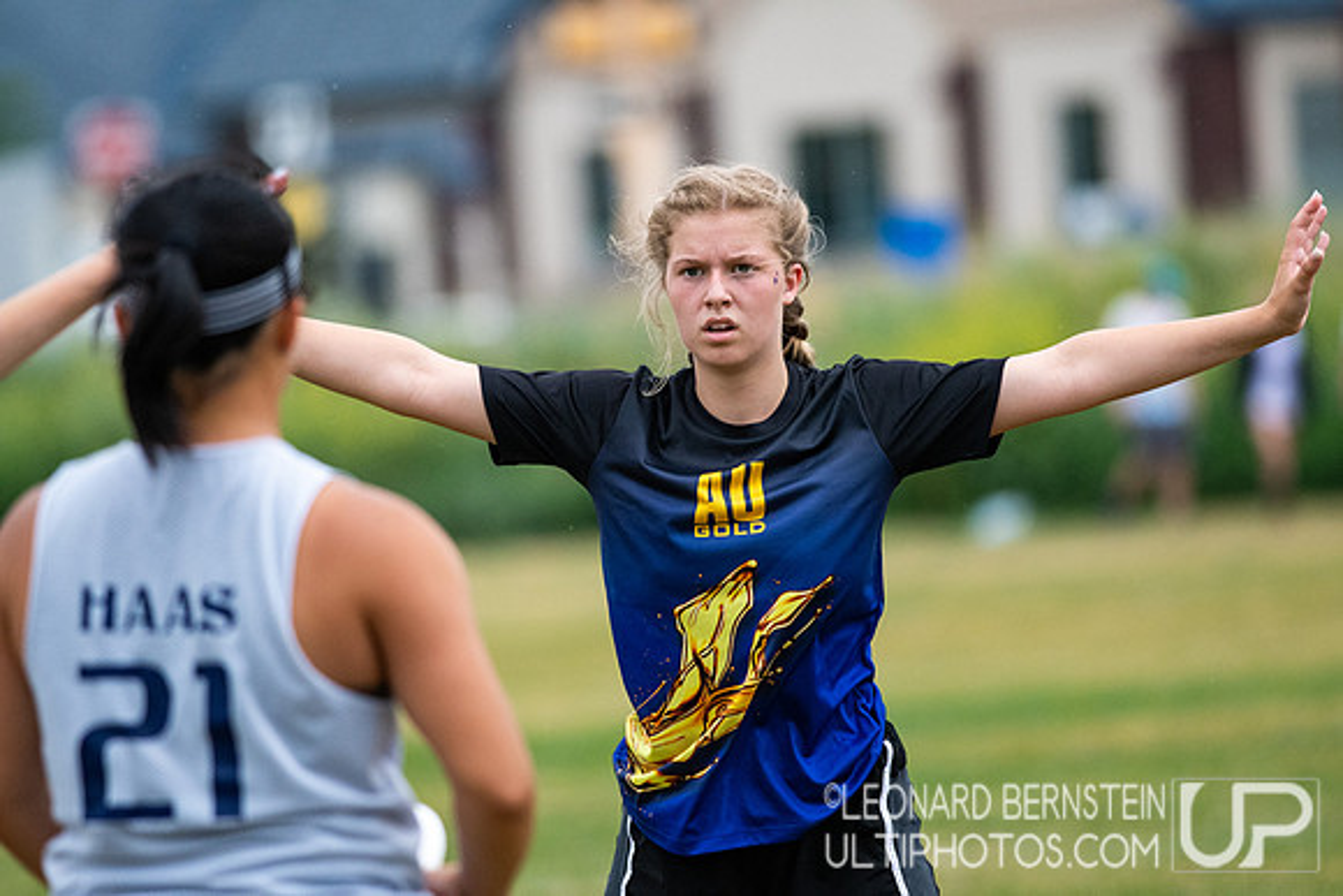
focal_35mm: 450
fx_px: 16791
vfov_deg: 3.1
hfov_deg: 4.6
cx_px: 672
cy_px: 448
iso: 1600
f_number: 4
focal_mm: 300
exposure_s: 1/2500
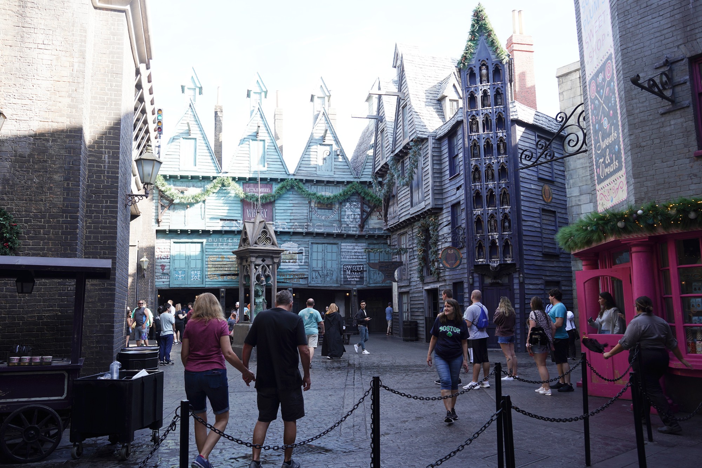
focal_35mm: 28
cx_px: 351
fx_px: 546
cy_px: 234
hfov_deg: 65.5
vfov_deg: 46.4
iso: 200
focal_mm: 28
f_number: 6.3
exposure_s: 1/100
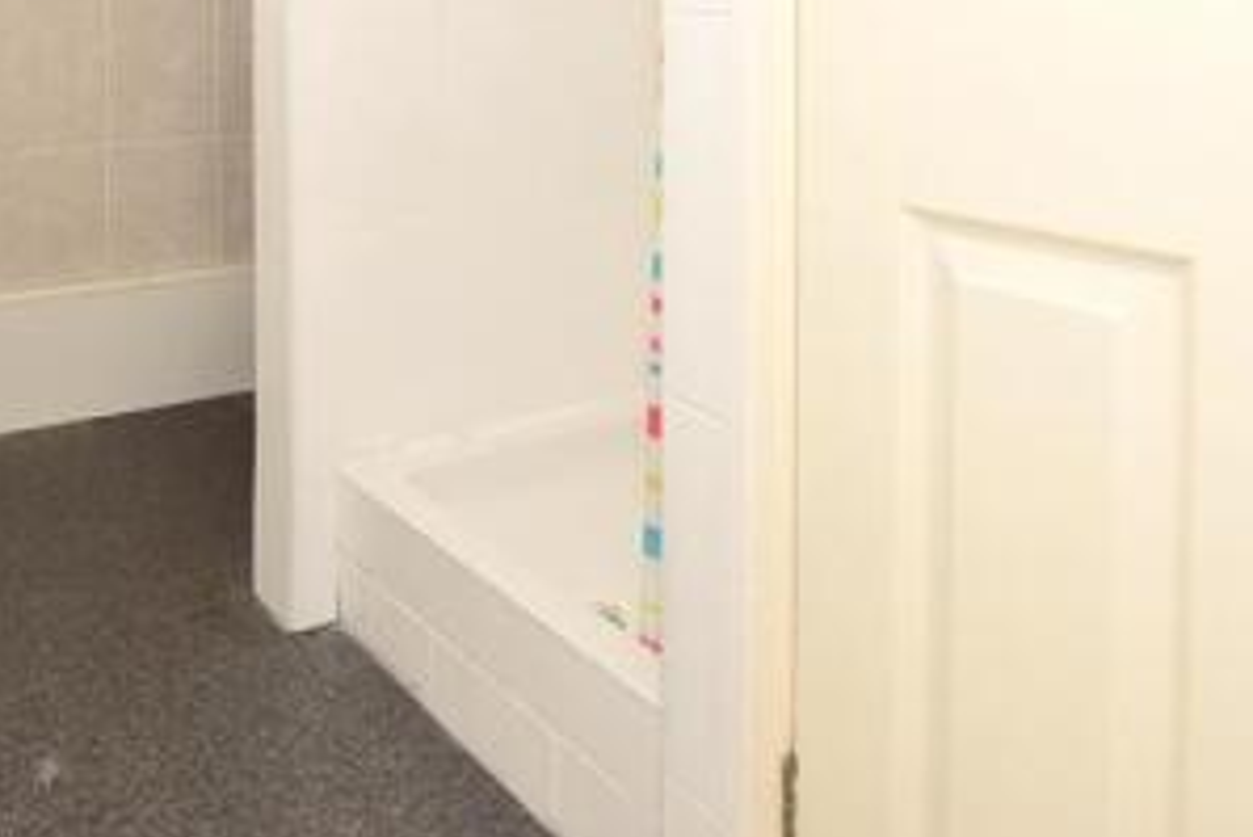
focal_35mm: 33
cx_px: 362
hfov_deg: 55.3
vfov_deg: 35.6
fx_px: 1149
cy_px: -27
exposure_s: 1/60
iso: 400
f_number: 7.1
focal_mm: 10
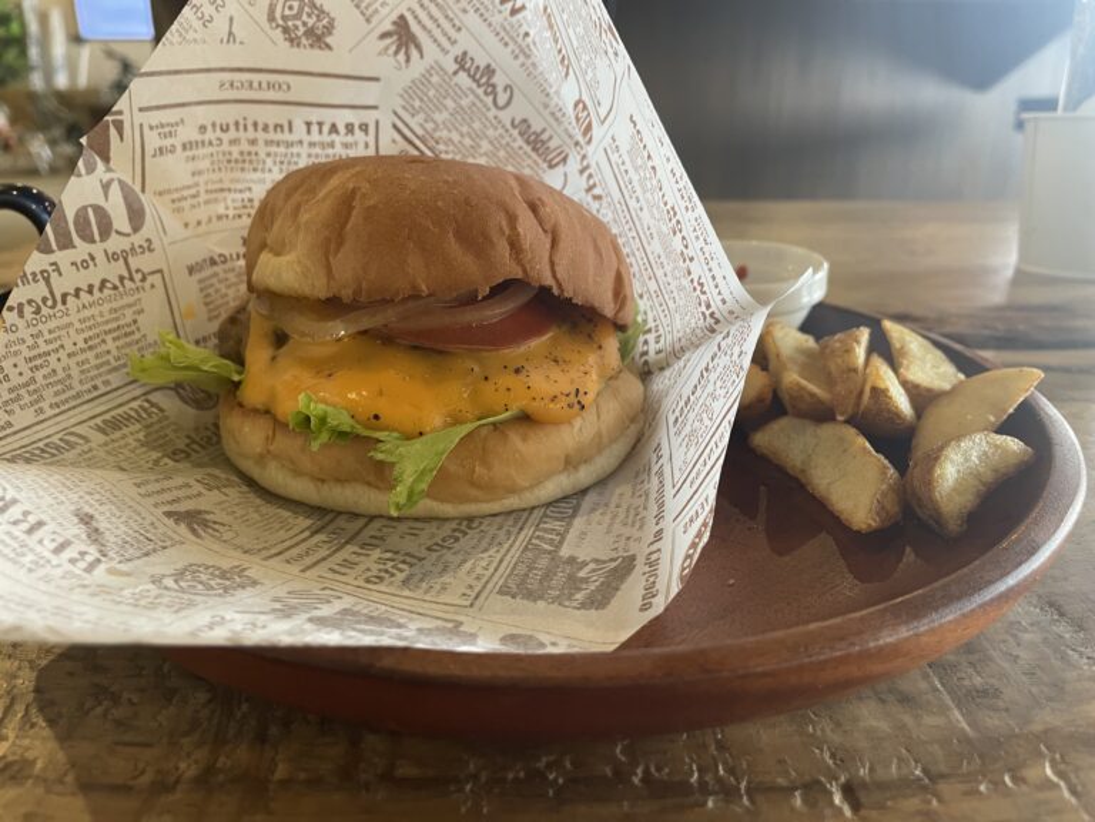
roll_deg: -0.1
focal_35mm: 26
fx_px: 822
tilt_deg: -21.6
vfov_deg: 53.1
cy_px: 411
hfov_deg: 67.3
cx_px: 548
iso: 125
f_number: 1.6
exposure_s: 1/73
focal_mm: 4.2
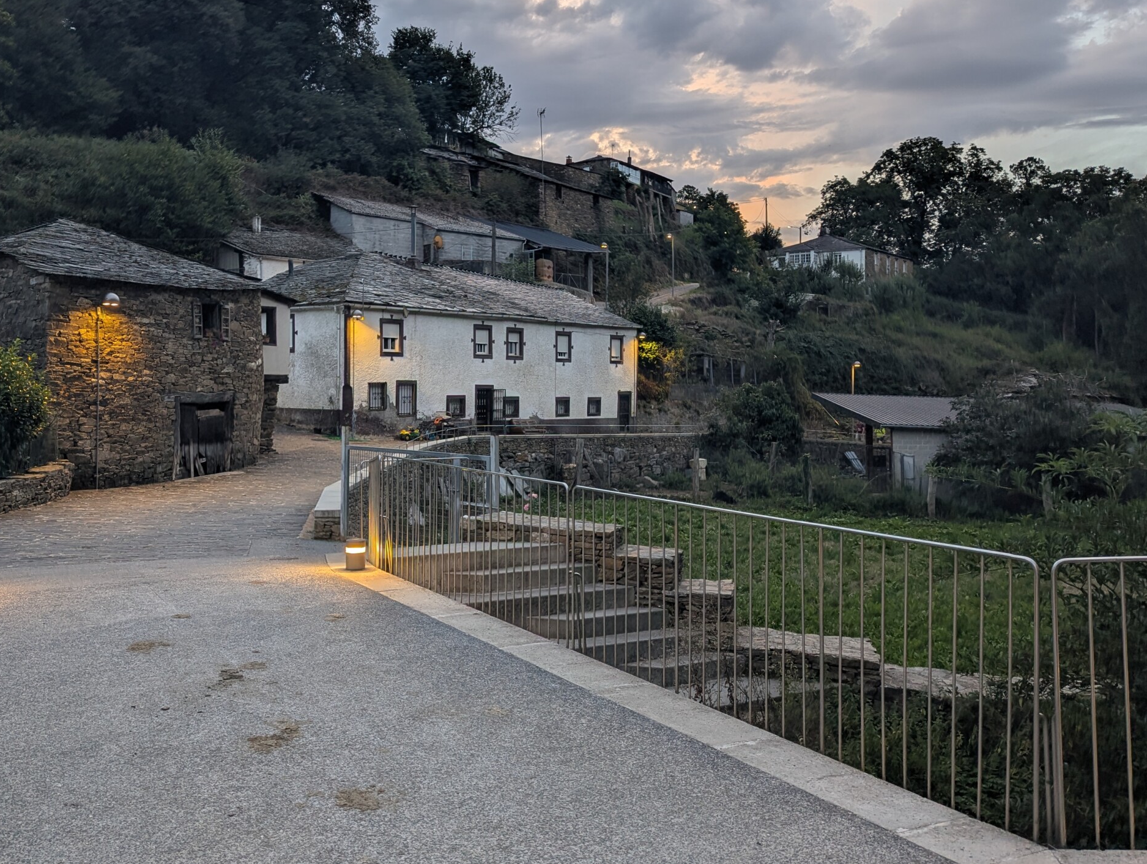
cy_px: 357
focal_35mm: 32
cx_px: 463
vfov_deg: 44.1
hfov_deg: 56.3
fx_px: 1062
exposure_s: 1/47.9
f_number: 1.85
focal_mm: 6.81
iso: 43
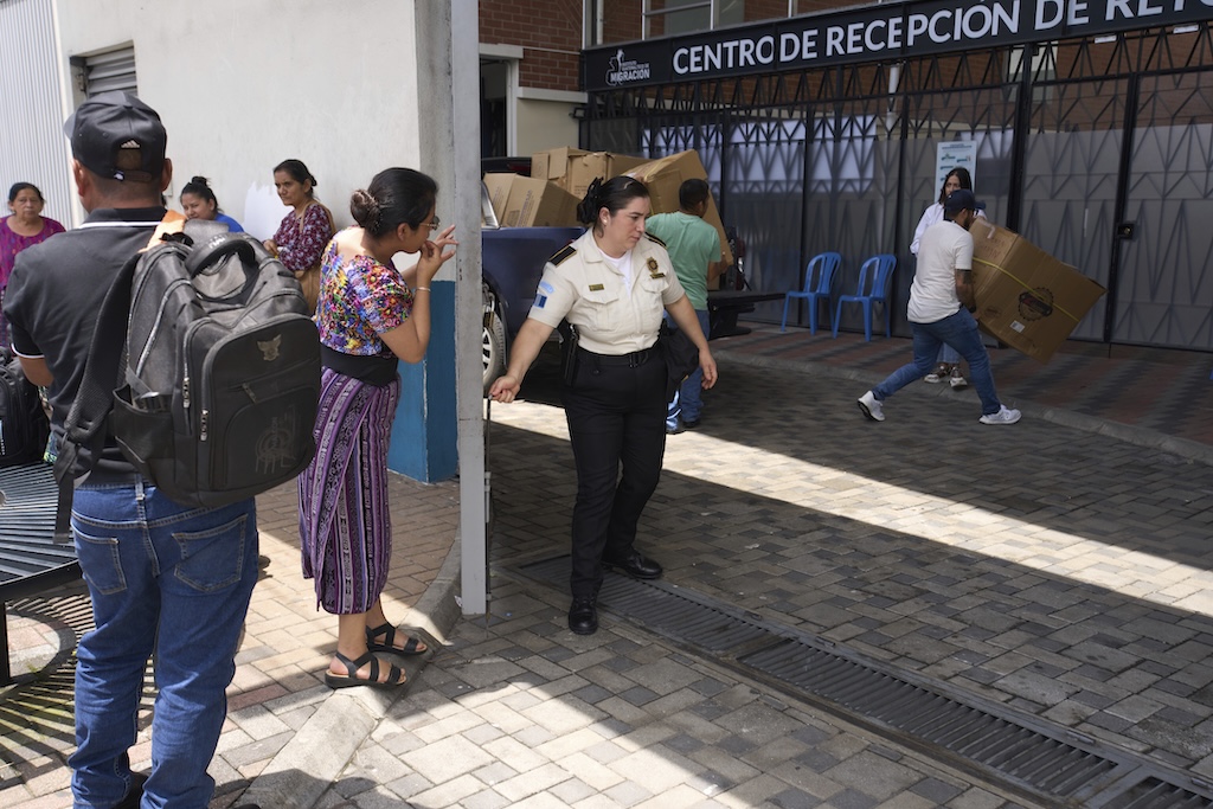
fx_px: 1179
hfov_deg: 54.4
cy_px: 404
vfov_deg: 37.9
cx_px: 606
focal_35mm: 35
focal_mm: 35
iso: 160
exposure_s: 1/400
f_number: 4
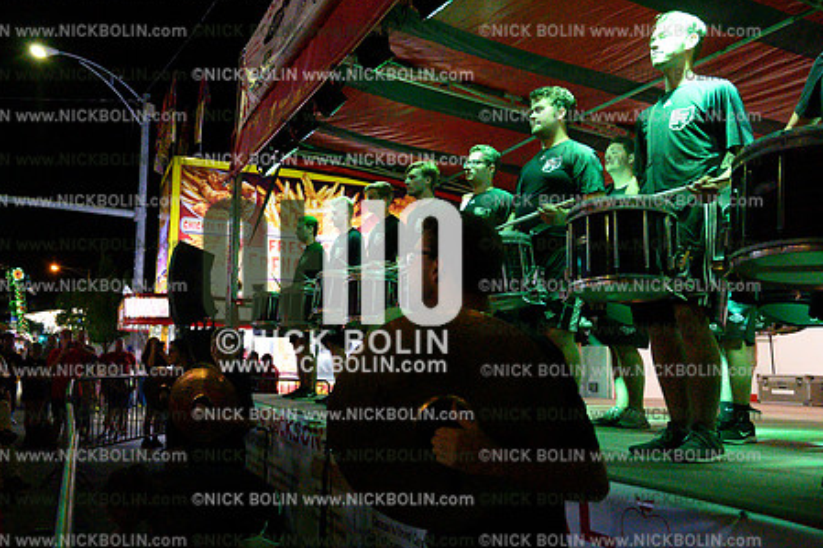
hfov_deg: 59.8
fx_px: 708
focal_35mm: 31
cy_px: 286
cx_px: 332
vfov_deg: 42.3
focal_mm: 24
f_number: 4
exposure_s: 1/1000
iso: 32000
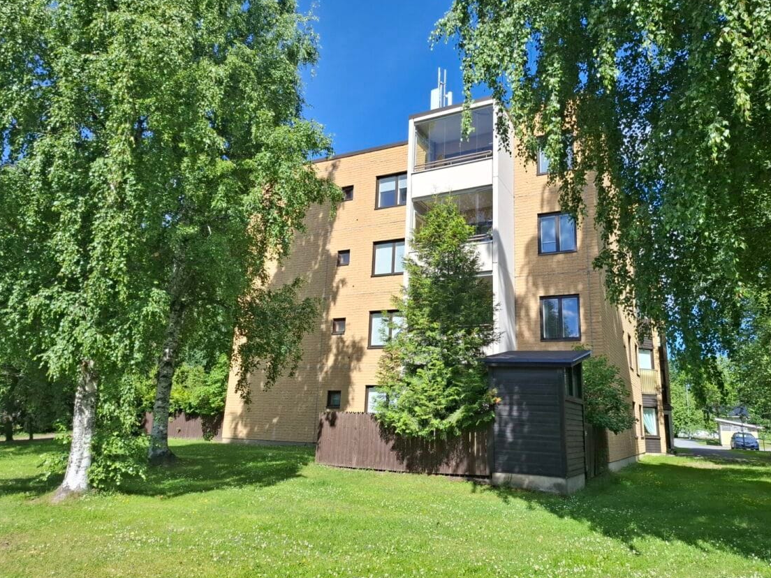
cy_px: 283
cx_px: 397
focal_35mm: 24
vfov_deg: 56.8
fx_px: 535
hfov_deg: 71.6
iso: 50
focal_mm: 5.54
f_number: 1.8
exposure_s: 1/1534
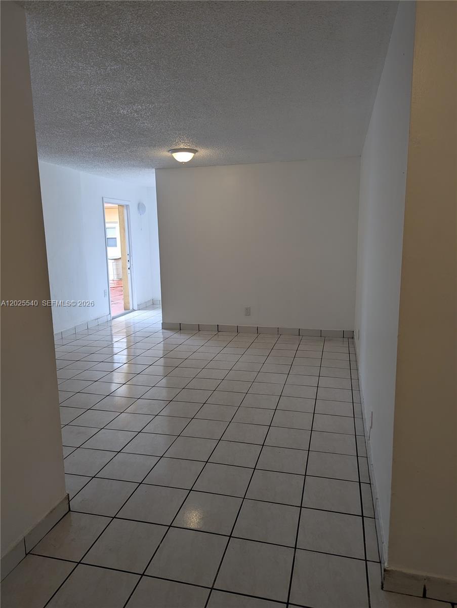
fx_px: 422
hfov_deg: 56.9
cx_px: 228
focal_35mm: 24
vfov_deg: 71.5
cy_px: 304
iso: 36
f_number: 1.85
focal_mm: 6.81
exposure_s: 1/120
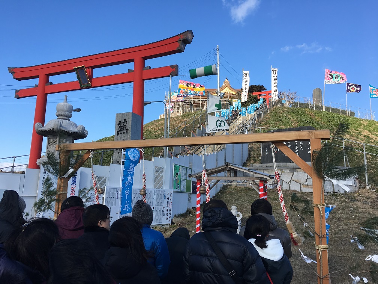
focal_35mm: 29
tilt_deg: +13.6
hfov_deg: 61.7
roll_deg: -1.1
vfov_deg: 48.2
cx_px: 189
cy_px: 142
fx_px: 317
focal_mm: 4.15
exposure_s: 1/801
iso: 25
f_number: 2.2
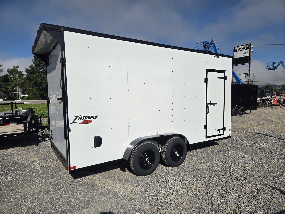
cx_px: 142
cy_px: 107
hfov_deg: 73.9
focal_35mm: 23
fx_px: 189
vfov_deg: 58.9
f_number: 1.8
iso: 50
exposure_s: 1/7887
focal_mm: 5.4
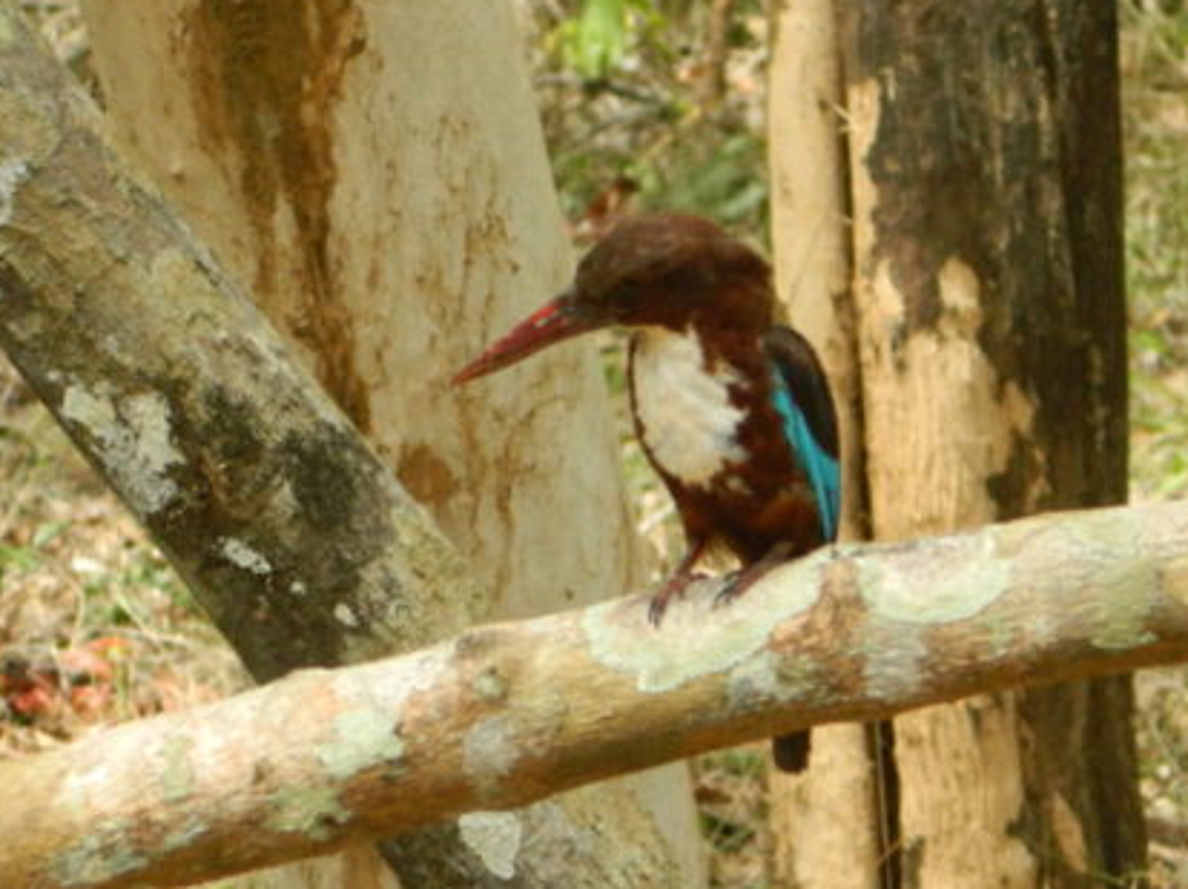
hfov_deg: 3.2
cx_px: 669
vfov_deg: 2.4
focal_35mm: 616
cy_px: 444
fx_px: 21128
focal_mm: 59.7
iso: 180
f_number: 5.6
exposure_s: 1/100
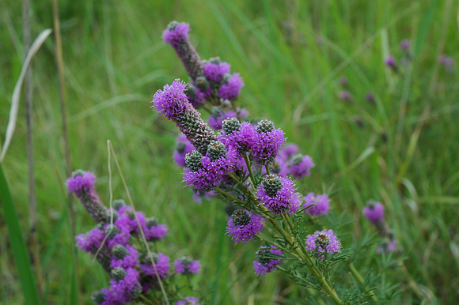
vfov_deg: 22.6
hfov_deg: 33.4
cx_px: 230
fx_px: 765
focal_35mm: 60
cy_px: 152
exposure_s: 1/400
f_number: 8
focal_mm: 40
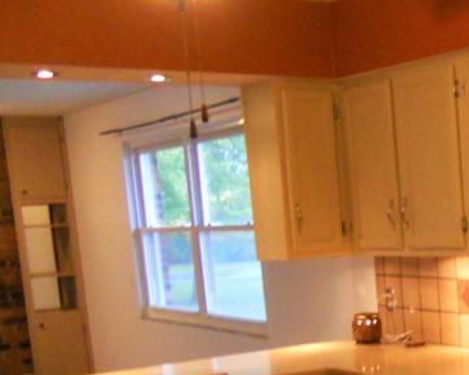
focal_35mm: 74
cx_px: 619
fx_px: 1027
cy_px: 365
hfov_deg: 22.8
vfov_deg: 20.1
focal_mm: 4.9
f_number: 3.2
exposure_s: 1/25
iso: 400
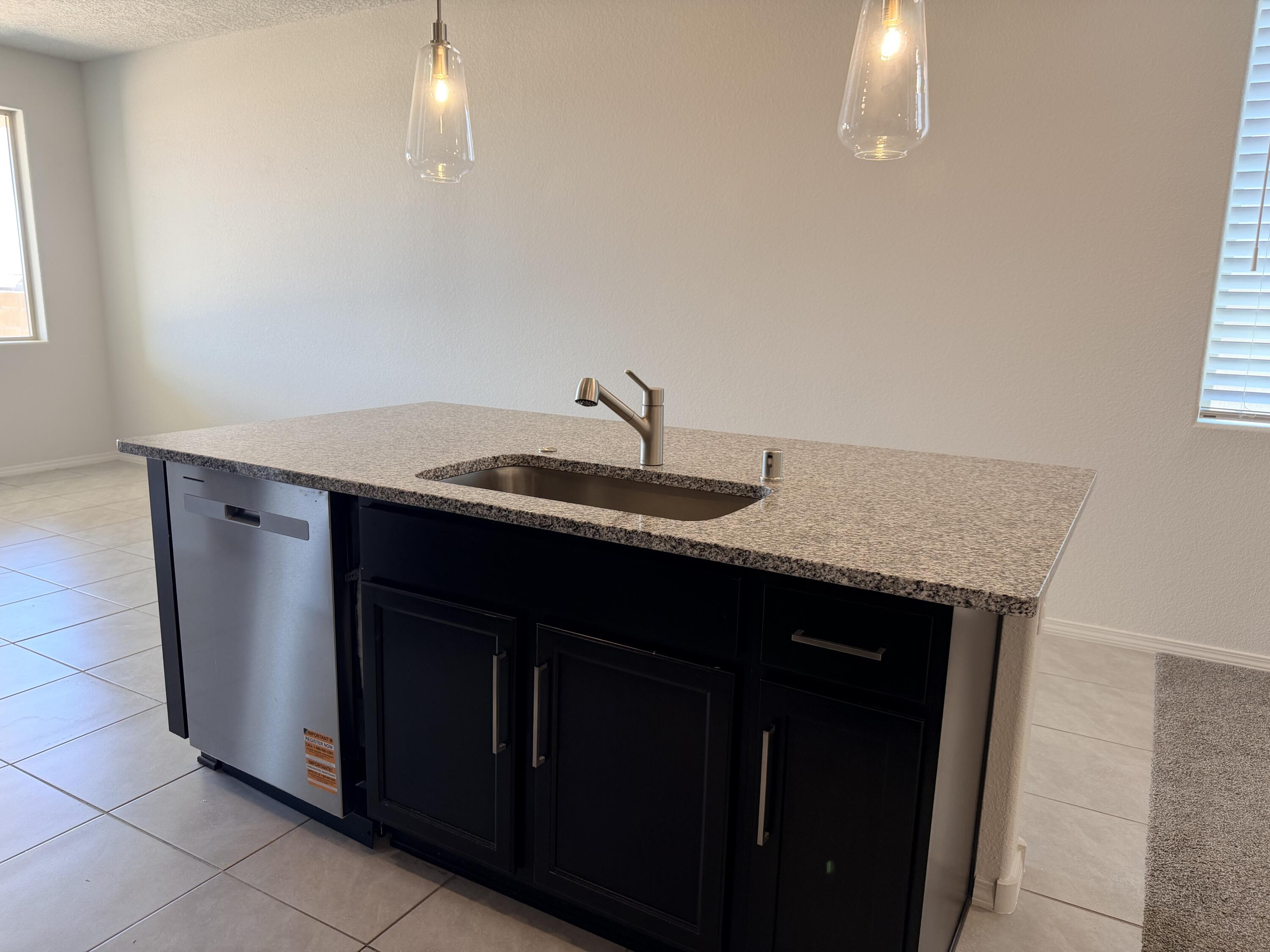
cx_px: 635
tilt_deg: -11.9
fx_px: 881
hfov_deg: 71.6
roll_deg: -0.9
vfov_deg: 56.8
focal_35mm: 24
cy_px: 476
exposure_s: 1/120
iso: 125
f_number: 1.78
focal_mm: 6.76
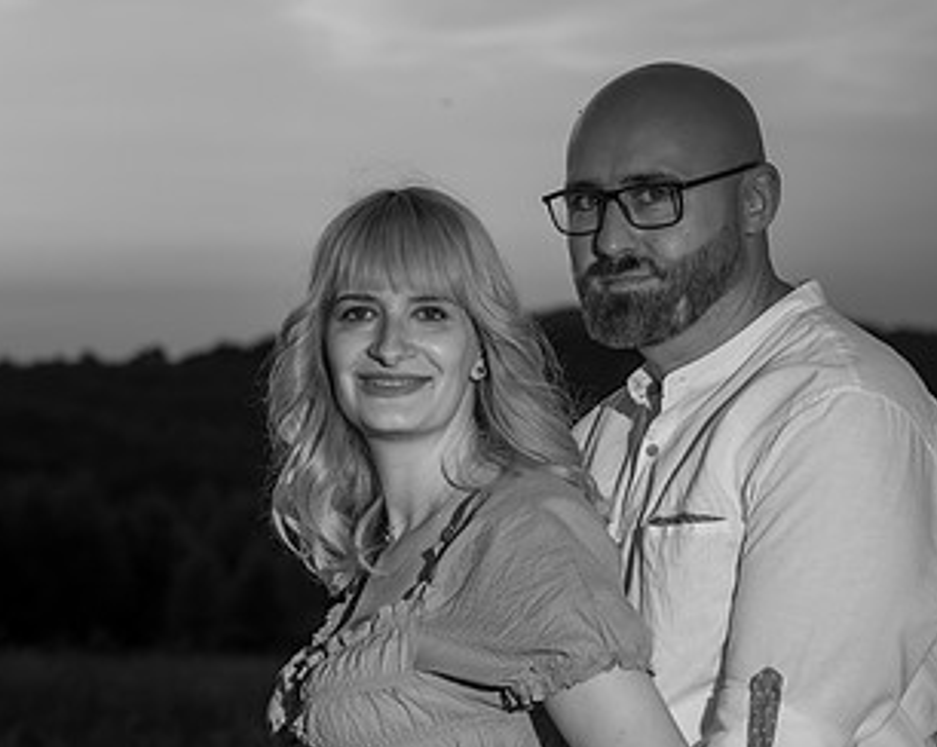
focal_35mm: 98
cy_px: 543
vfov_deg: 15.6
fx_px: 2714
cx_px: 377
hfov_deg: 19.6
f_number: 3.2
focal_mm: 55
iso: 100
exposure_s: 1/1000
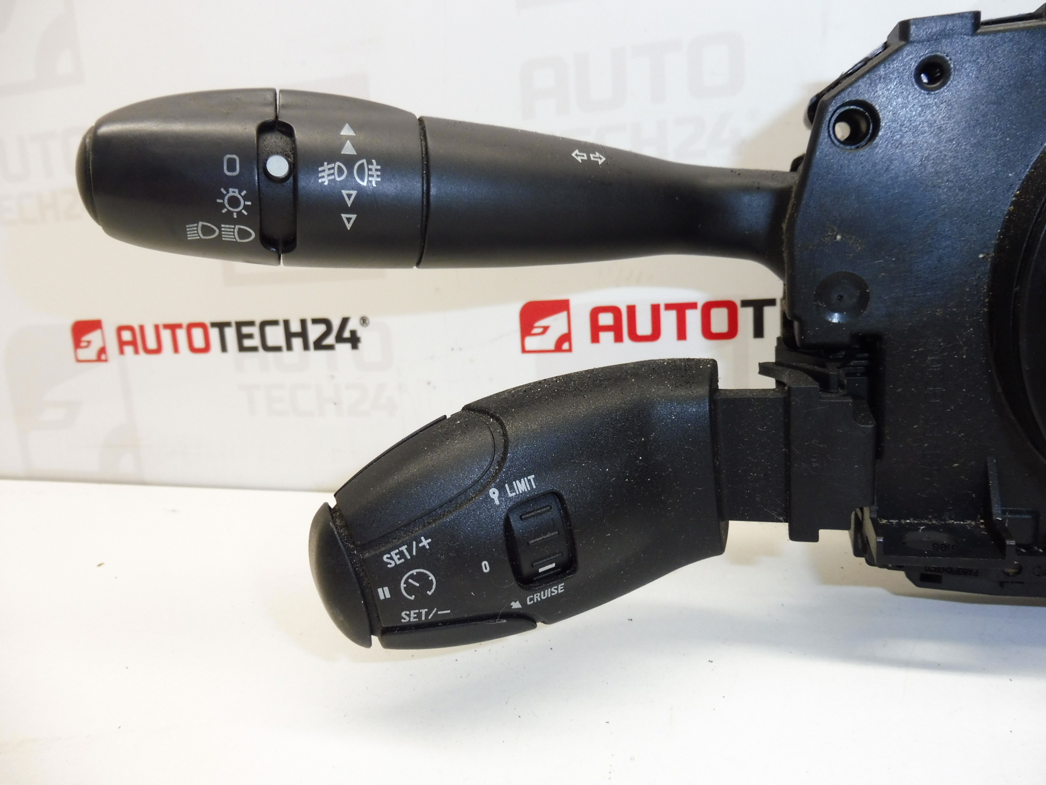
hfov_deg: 71.6
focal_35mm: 24
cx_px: 523
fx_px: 725
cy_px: 392
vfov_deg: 56.8
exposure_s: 1/60
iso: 200
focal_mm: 4.3
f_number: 3.5
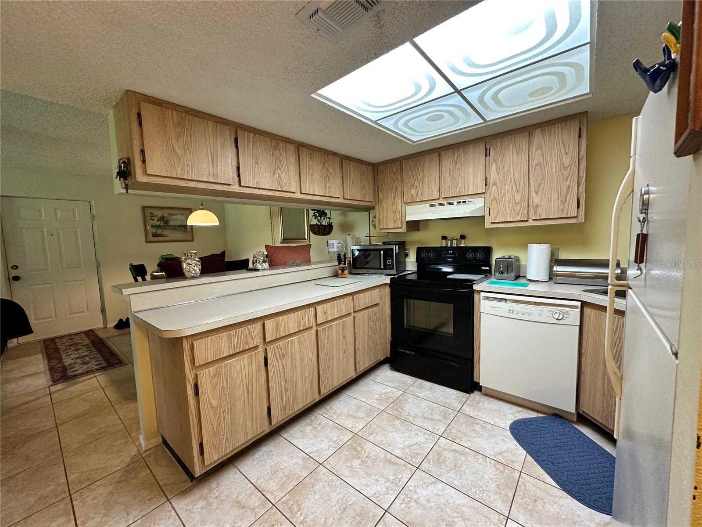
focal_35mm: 14
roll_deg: +1.9
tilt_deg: -4.5
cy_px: 264
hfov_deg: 102.1
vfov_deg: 85.7
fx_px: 284
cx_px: 351
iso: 320
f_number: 2.2
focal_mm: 2.22
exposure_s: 1/60
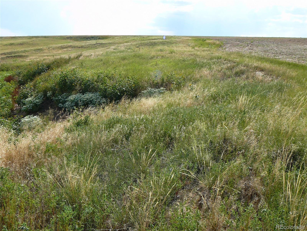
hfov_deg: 52.6
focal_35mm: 35
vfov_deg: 40.7
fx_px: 310
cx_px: 154
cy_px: 116
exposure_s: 1/400
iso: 80
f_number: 5
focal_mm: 5.2
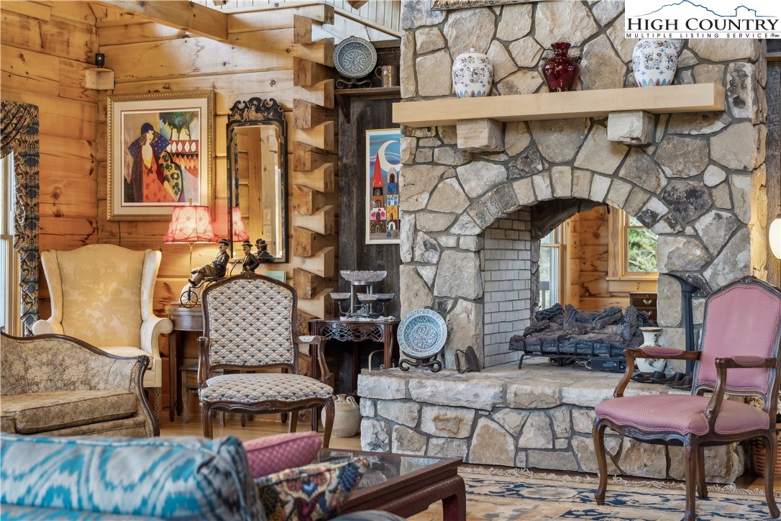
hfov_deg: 38.2
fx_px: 1128
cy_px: 260
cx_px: 390
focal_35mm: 52
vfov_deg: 26.0
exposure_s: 1/6
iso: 160
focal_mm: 52
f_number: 7.1
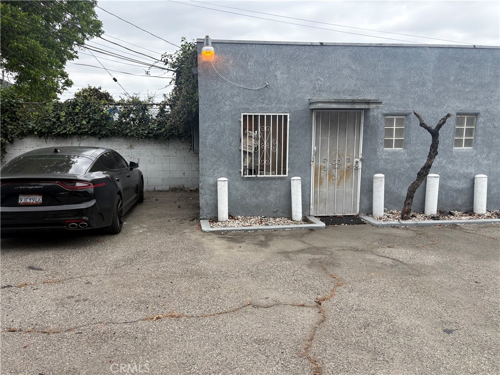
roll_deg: +0.9
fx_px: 376
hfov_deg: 67.3
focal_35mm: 26
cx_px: 250
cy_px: 188
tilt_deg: -7.6
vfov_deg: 53.1
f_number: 1.6
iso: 64
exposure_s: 1/2364
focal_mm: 5.96
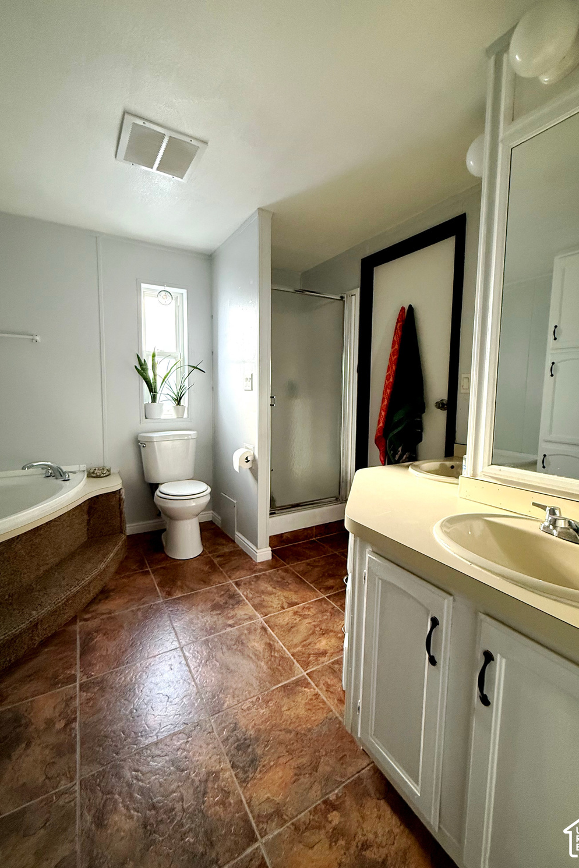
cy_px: 424
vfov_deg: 100.4
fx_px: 362
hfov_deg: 77.3
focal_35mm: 15
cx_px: 283
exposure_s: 1/120
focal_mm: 2.22
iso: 400
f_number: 2.2
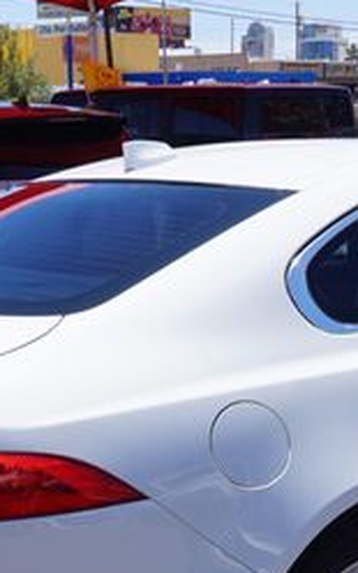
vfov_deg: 25.6
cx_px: 231
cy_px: 467
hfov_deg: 16.5
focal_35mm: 79
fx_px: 1233
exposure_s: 1/100
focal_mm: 20
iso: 100
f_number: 14
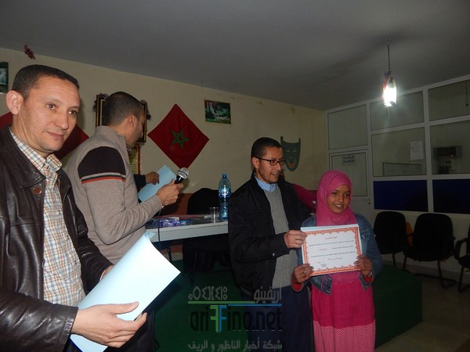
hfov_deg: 76.4
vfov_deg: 61.1
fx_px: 299
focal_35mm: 22
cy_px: 176
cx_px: 235
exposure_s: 1/30
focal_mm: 4
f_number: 3
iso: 200
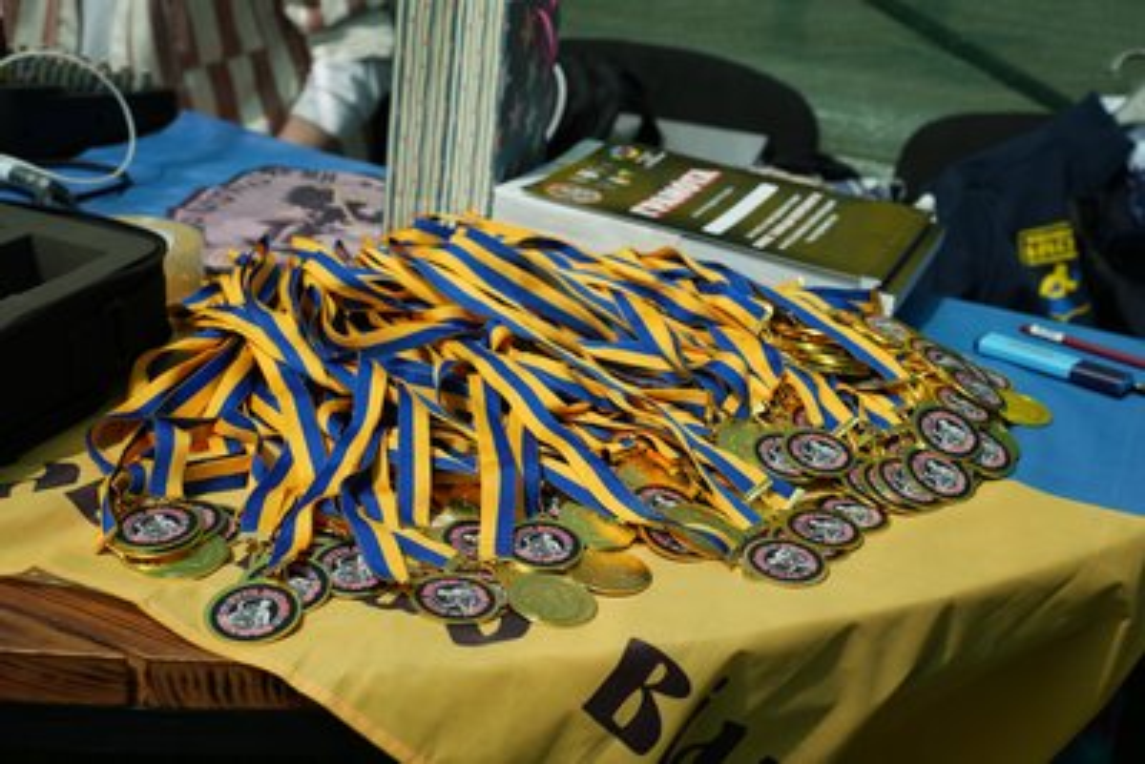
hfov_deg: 41.9
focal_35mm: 47
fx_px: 1495
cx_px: 572
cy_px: 382
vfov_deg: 28.7
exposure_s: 1/400
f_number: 5.6
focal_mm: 47
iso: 80
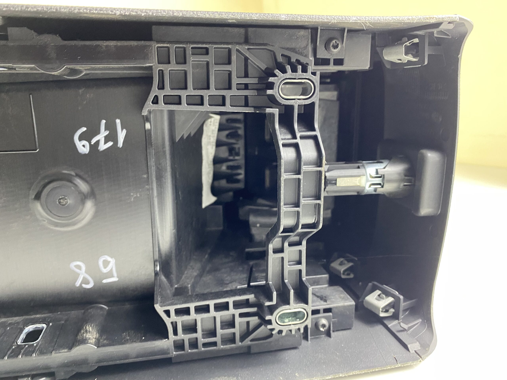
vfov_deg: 53.1
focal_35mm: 26
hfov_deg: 67.3
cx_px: 254
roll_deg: +3.9
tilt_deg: -13.2
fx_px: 381
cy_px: 190
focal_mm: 4.25
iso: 320
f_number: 1.8
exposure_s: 1/50
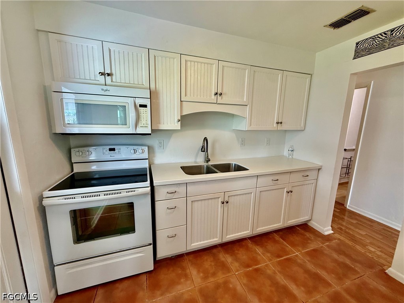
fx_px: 163
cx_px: 202
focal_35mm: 14
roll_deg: -0.8
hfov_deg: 102.1
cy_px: 152
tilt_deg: -9.5
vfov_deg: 85.7
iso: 160
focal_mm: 2.22
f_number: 2.2
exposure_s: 1/120
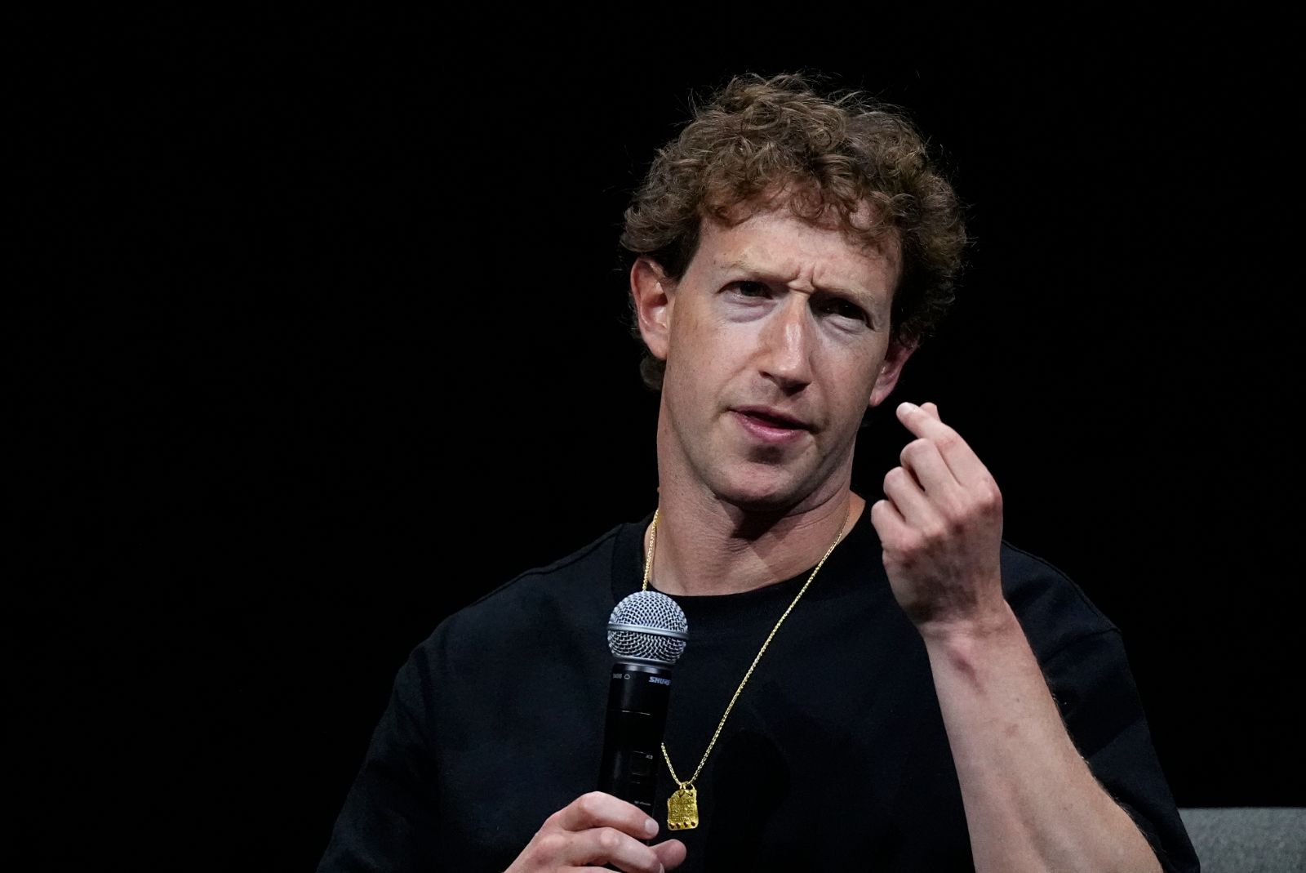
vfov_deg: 1.5
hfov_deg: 2.3
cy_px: 436
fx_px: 32669
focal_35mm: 900
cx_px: 653
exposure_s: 1/400
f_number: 4
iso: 8000
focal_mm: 600
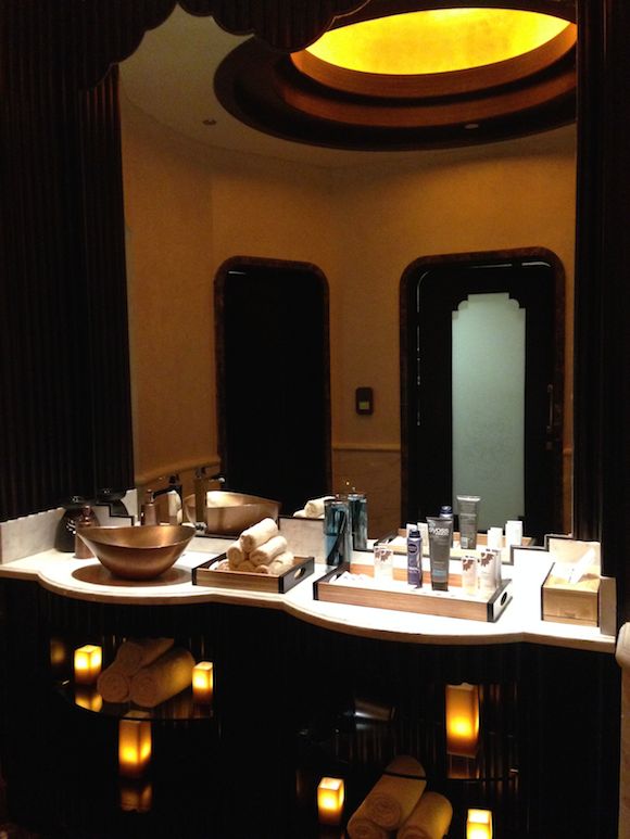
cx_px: 315
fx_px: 801
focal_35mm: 33
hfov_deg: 43.0
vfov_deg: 55.3
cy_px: 420
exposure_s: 1/15
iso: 640
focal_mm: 4.12
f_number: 2.4
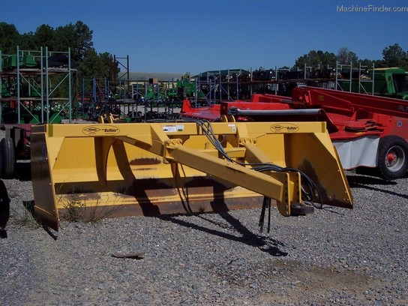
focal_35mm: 52
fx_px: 613
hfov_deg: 36.8
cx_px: 204
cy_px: 153
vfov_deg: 28.0
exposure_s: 1/1000
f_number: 6.7
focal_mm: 10.7
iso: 100
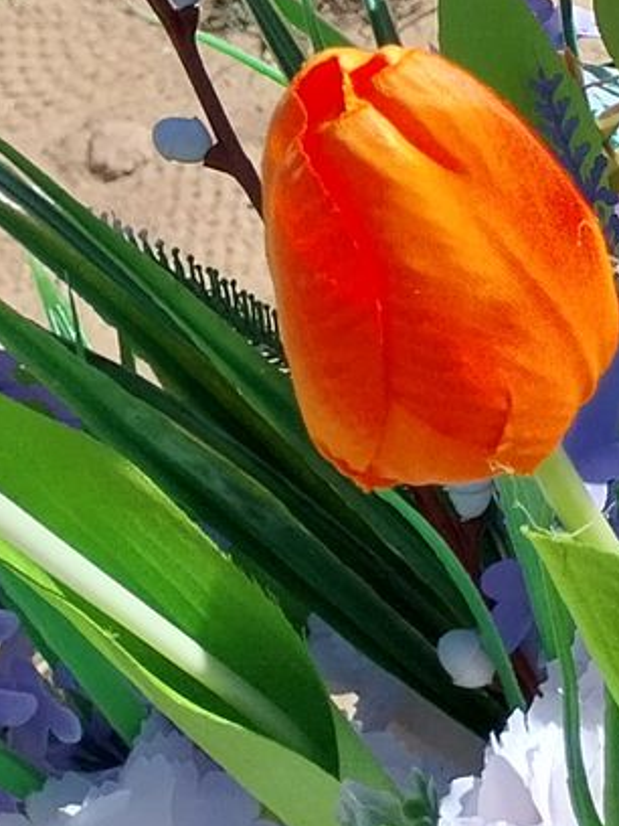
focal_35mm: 130
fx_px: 3100
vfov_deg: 12.8
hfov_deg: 10.8
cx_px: 1078
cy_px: -925
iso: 25
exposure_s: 1/1066
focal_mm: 4
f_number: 1.8
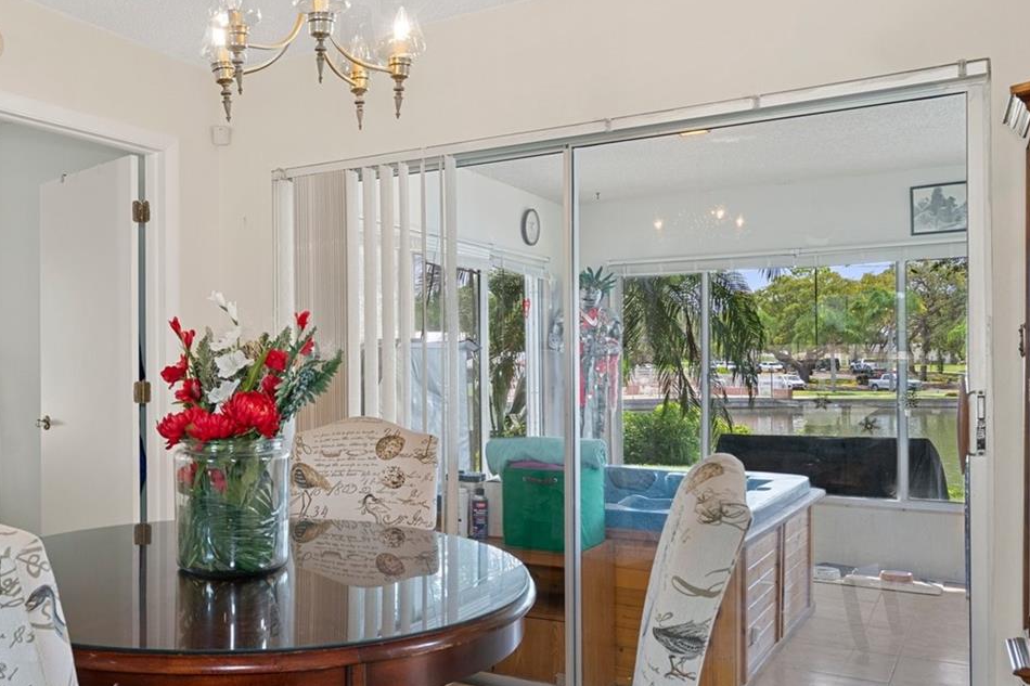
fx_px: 915
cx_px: 323
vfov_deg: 41.0
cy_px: 383
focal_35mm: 32
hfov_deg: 57.1
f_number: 8
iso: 320
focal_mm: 19
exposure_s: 1/2
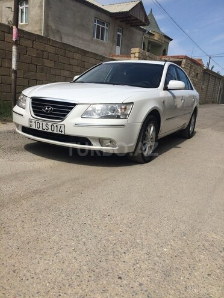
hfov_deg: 48.2
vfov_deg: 61.7
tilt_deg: -13.2
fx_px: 250
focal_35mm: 29
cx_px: 112
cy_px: 149
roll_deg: -3.9
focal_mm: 4.15
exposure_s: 1/4115
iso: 32
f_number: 2.2
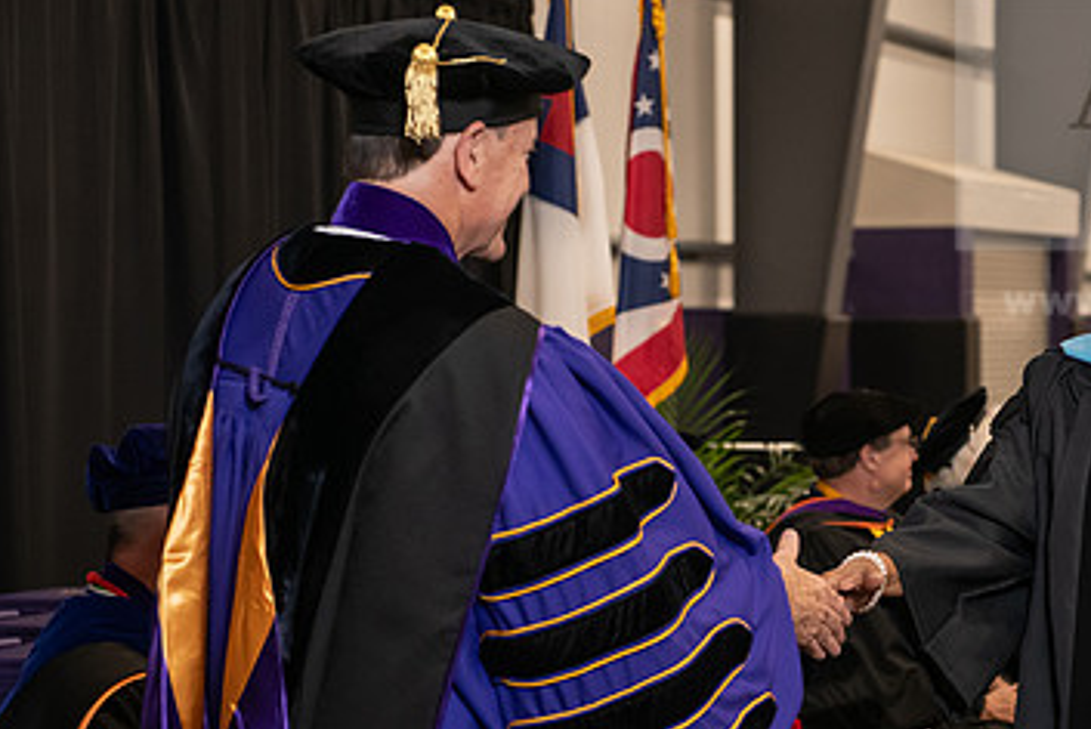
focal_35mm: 115
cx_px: 862
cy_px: 366
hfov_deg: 17.6
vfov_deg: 11.9
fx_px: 3488
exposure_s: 1/125
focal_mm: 70
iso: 2000
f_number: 5
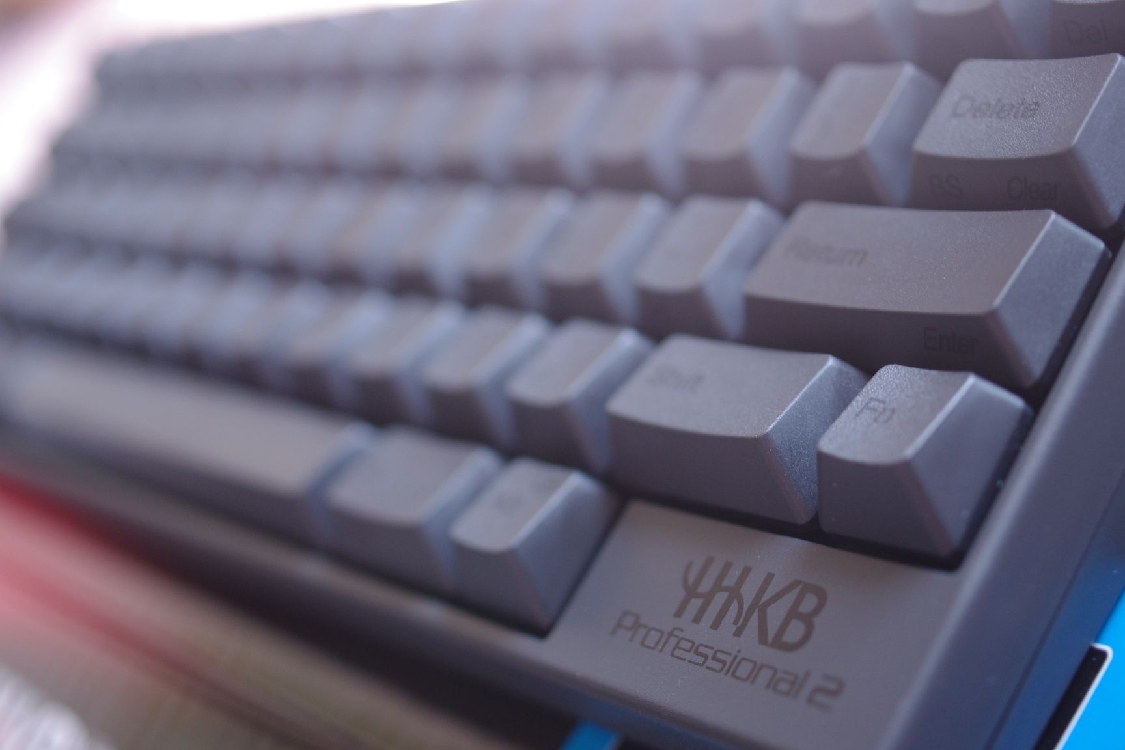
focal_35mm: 52
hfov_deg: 38.2
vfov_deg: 26.0
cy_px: 375
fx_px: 1625
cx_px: 562
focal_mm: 35
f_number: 3.2
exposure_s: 1/40
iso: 400
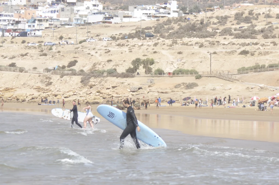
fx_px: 1219
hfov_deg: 13.1
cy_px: 92
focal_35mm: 158
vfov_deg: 8.7
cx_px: 140
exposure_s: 1/1600
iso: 400
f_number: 7.1
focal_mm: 105
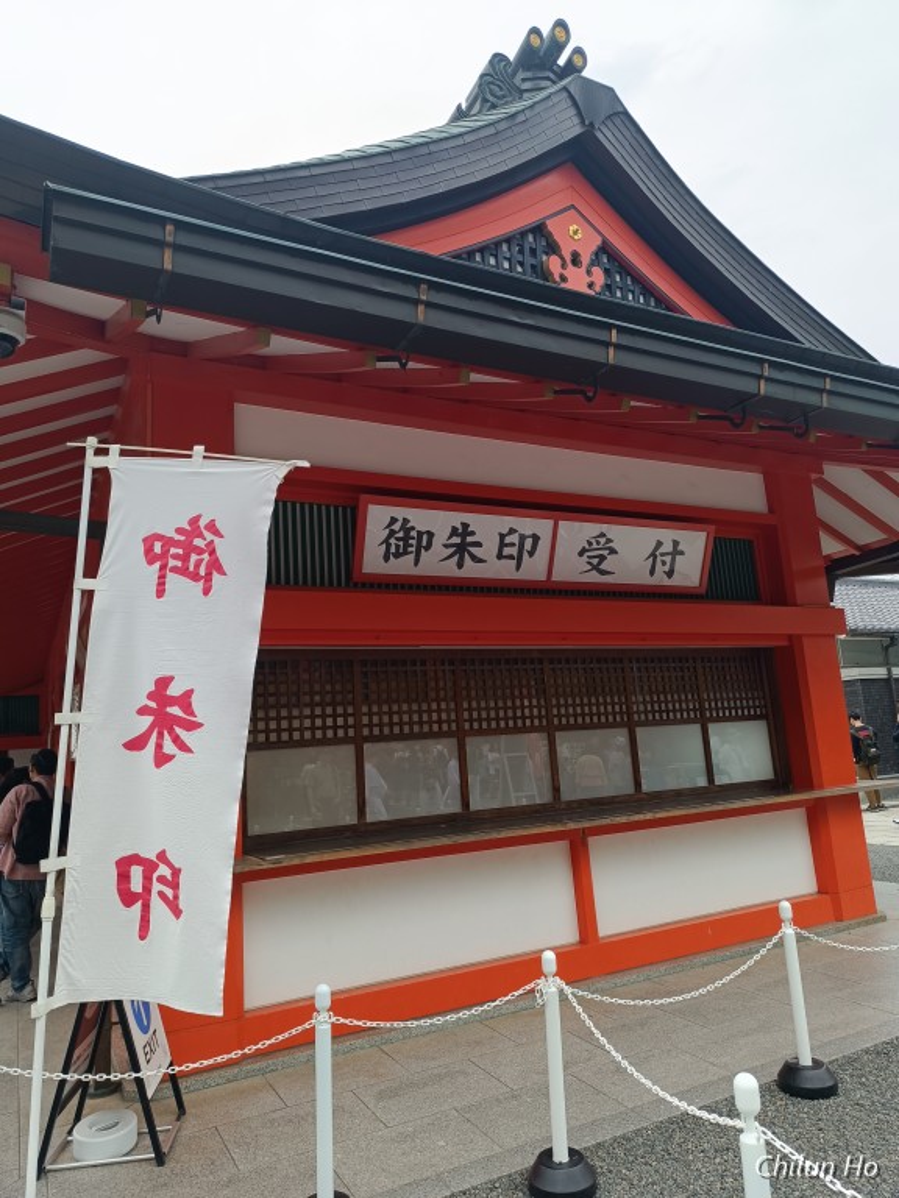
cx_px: 450
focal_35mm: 24
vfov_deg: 71.6
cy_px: 599
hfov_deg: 56.8
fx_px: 831
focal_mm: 6.14
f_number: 1.65
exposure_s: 1/100
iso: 85
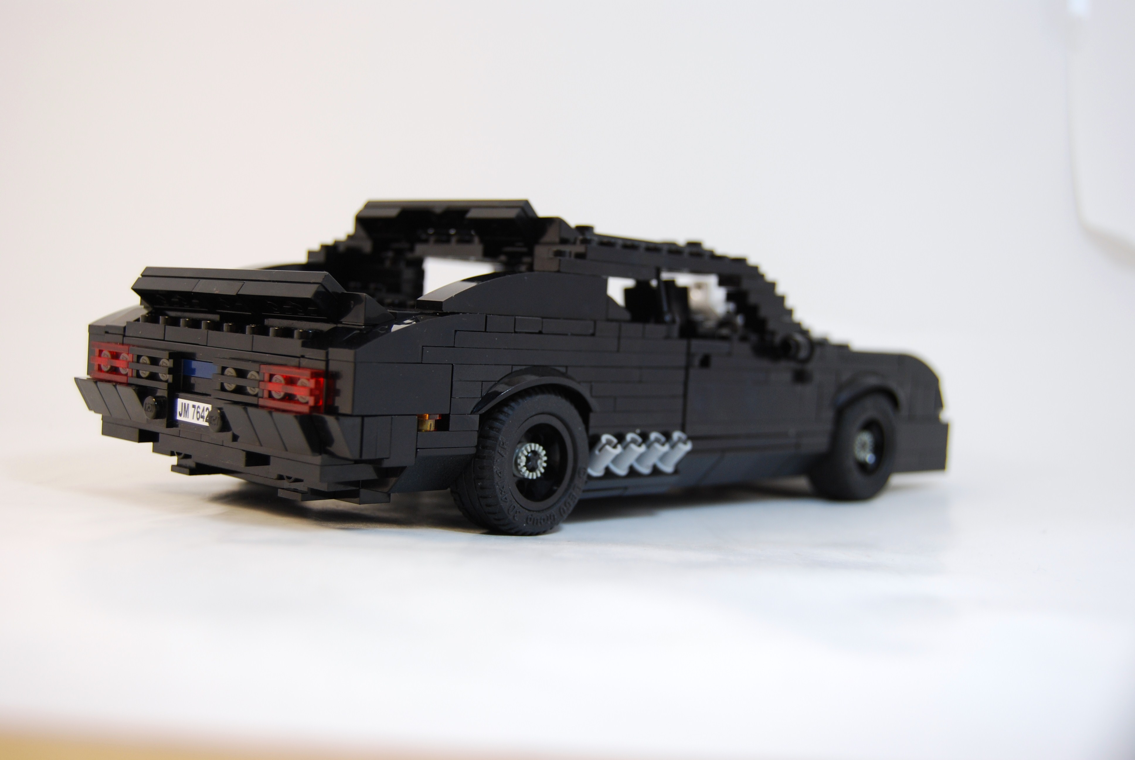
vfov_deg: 29.0
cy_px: 380
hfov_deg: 42.3
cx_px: 568
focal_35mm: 46
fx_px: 1468
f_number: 4.5
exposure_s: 1/80
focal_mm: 31
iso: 200
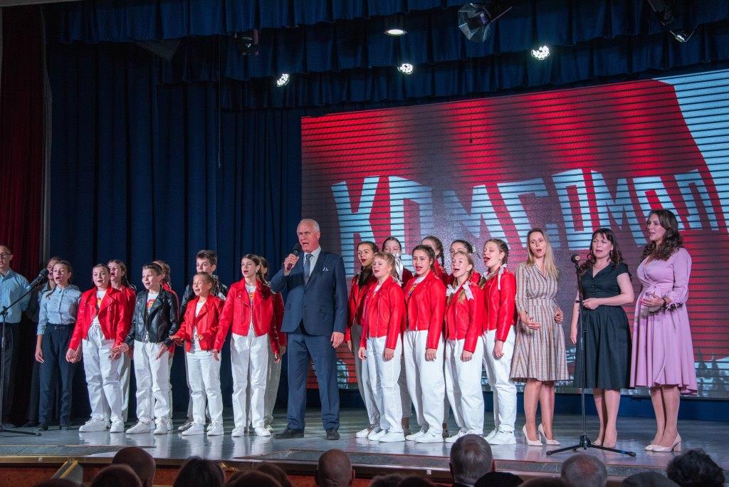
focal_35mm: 62
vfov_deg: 21.9
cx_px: 364
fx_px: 1256
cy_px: 244
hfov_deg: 32.4
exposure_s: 1/160
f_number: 6.3
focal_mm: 62
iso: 3200
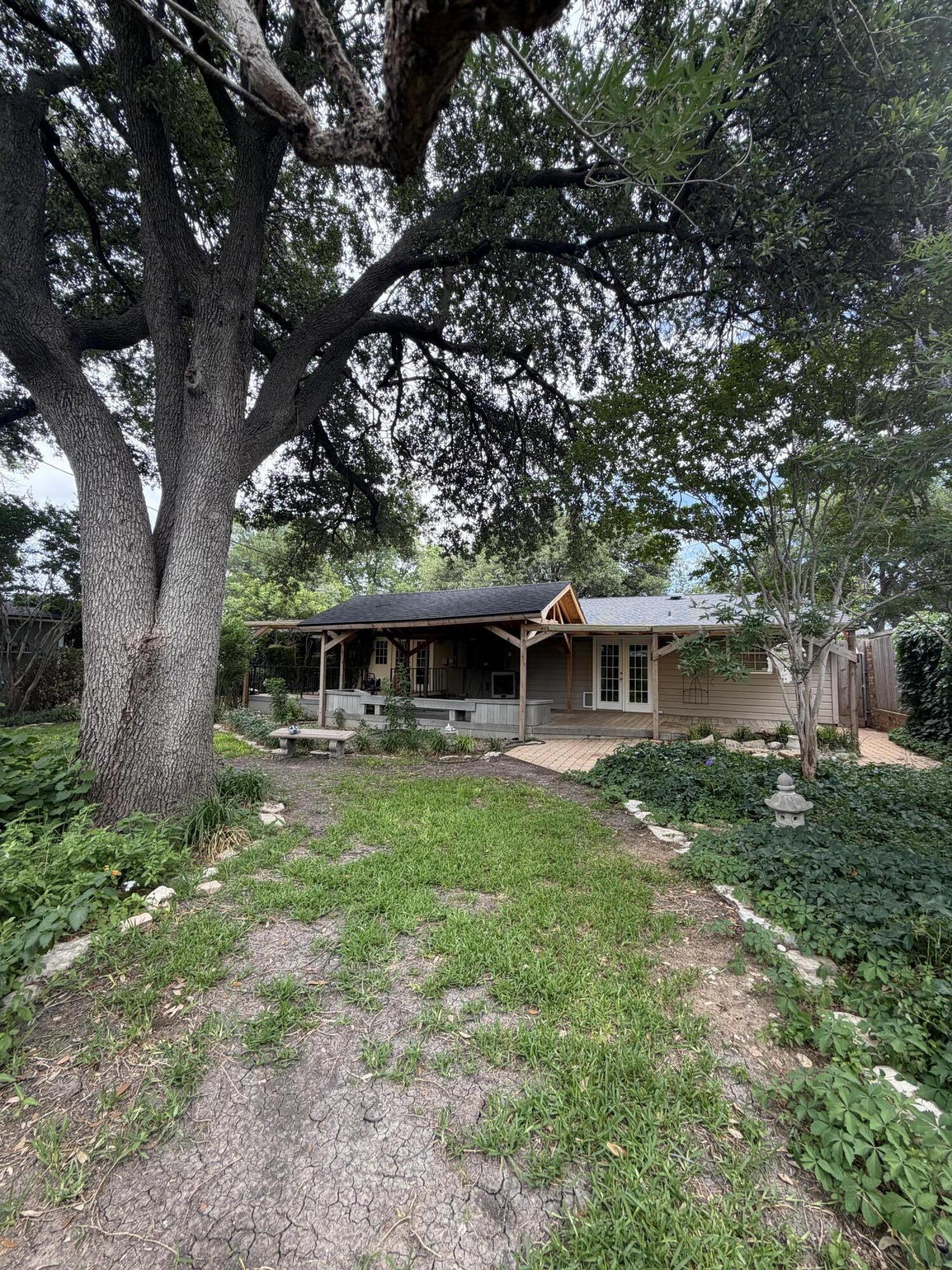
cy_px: 635
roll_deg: -1.9
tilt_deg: +3.6
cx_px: 476
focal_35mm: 14
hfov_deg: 85.7
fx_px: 513
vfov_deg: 102.1
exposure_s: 1/243
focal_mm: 2.22
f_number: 2.2
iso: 40
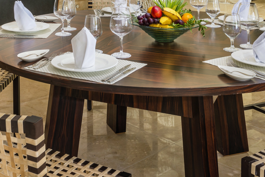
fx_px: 427
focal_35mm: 58
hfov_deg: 34.3
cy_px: -49
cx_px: 103
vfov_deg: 21.3
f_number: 14
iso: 200
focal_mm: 22
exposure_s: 1/2.5
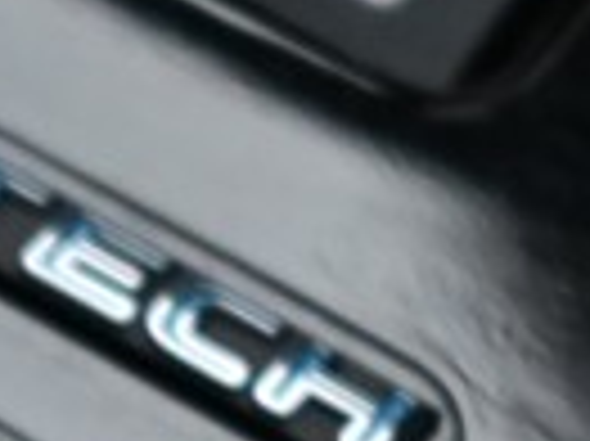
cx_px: -1112
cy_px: 1366
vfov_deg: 2.5
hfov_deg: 3.3
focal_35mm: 583
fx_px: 9928
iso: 560
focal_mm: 48
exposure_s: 1/45
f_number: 6.3
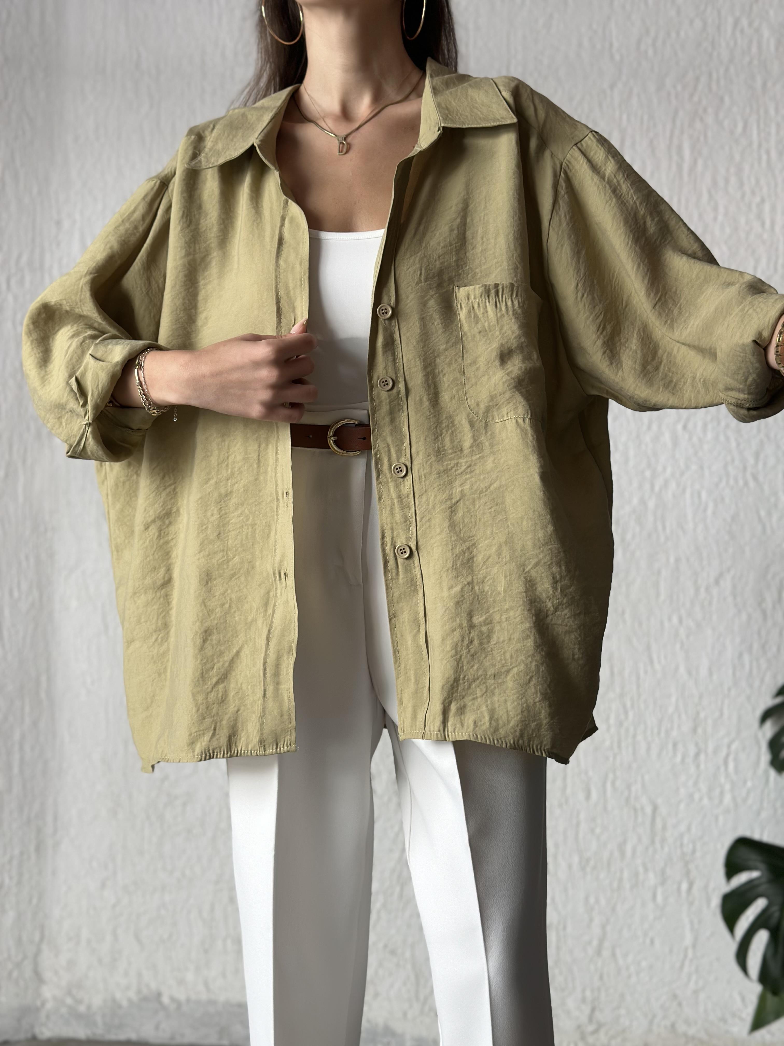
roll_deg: -0.1
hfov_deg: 30.3
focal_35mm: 48
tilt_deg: +1.5
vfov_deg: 39.7
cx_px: 392
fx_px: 1450
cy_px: 523
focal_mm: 6.86
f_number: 1.78
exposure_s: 1/121
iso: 64
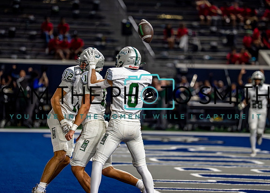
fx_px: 1736
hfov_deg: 8.9
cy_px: 81
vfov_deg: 6.4
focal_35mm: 226
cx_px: 144
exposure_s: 1/1600
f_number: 2.8
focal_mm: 182
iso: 4000
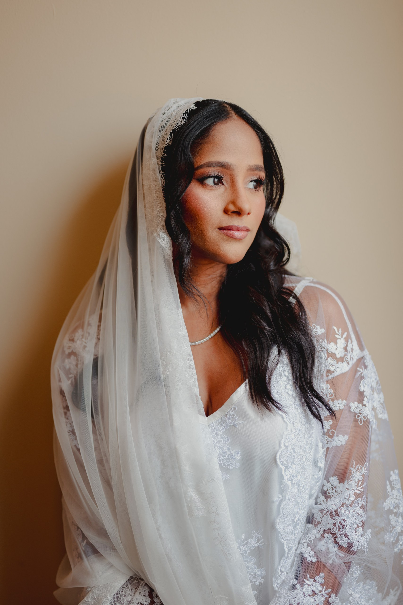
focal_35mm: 50
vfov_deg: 39.6
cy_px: 302
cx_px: 202
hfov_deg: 27.0
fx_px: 839
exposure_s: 1/200
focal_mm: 50
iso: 160
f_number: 1.8
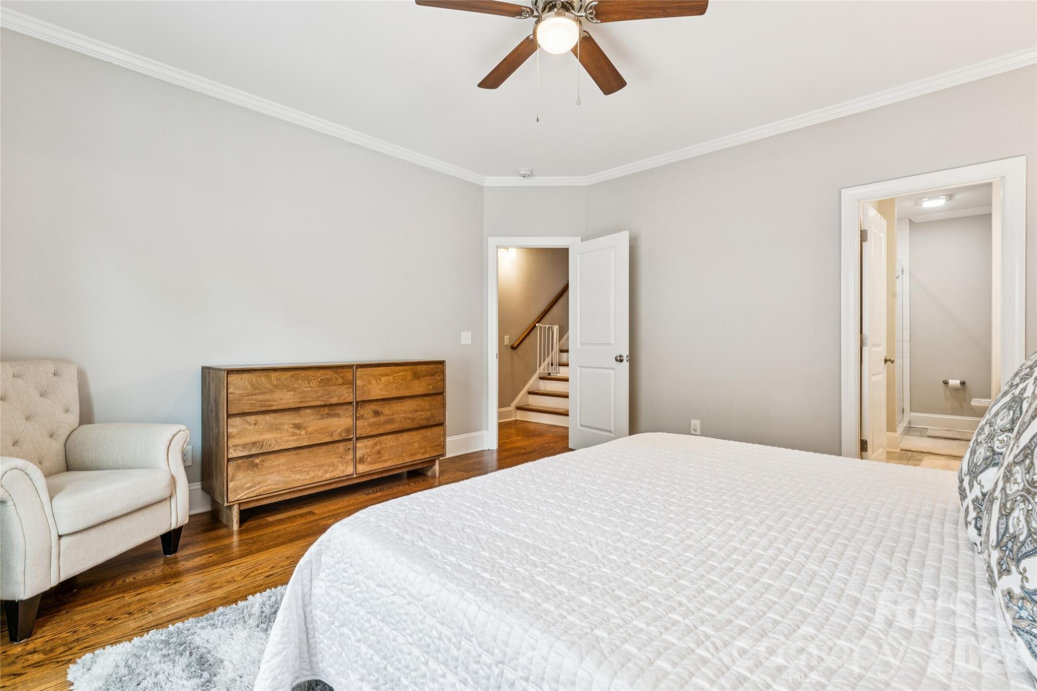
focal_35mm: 16
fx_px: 475
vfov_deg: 72.0
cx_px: 518
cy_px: 346
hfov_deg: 95.0
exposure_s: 1/2.5
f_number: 13
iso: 200
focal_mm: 16.5
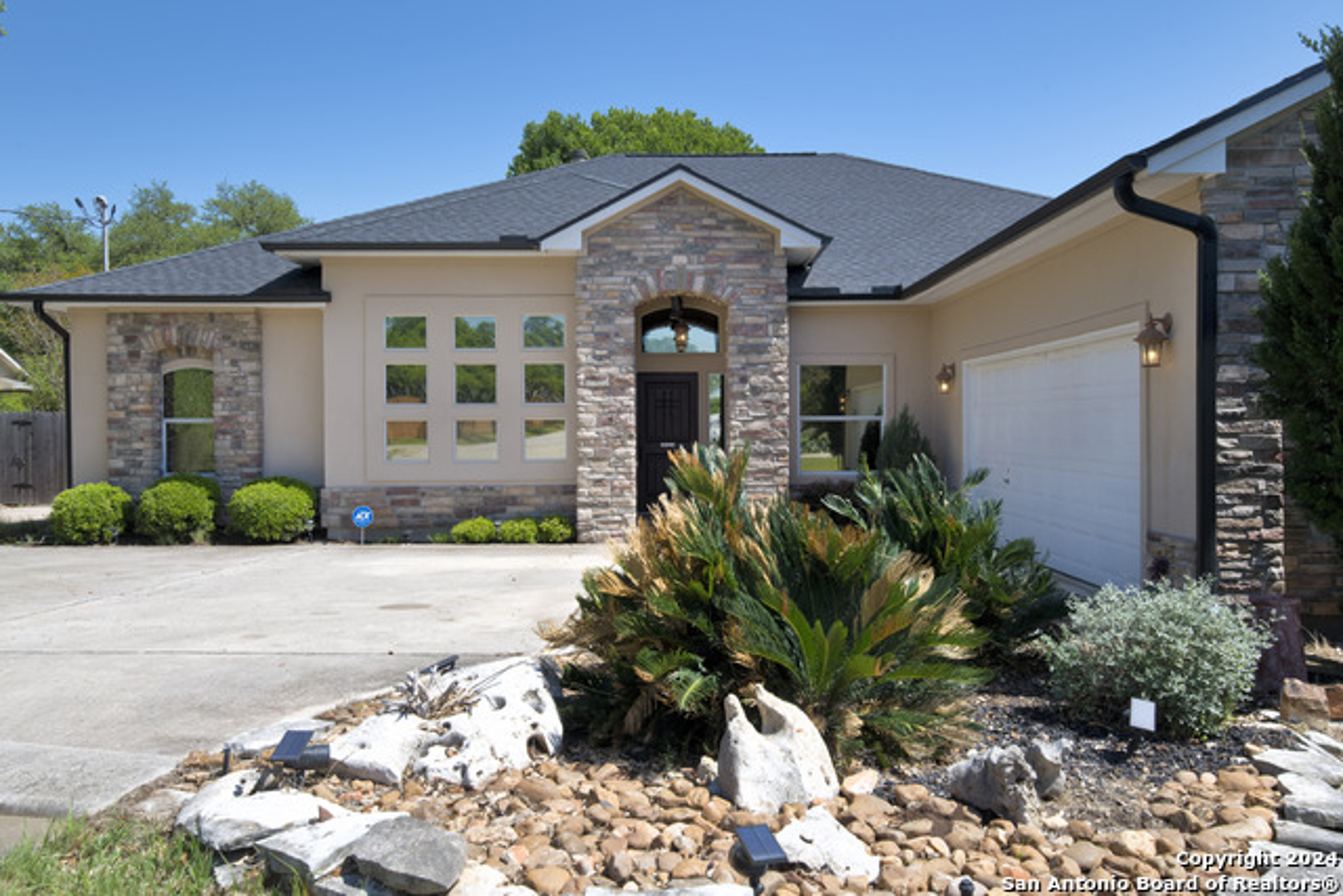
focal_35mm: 30
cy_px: 448
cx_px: 672
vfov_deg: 43.6
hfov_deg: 61.9
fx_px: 1119
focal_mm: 30
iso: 200
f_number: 9
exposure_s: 1/200
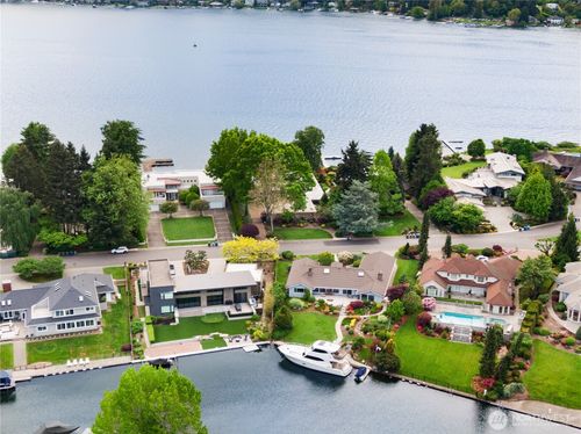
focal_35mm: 46
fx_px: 771
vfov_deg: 31.5
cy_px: 217
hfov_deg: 41.3
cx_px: 290
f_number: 3.7
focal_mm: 8.06
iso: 100
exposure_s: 1/200
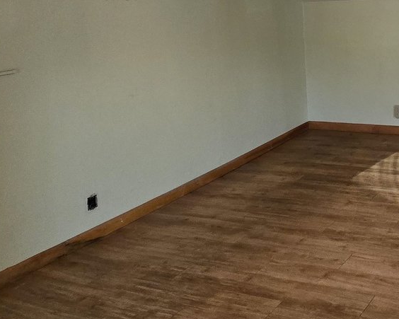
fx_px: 425
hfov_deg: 38.7
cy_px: -6
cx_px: 466
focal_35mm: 36
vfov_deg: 36.6
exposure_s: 1/60
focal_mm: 2.2
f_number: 2.2
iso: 250
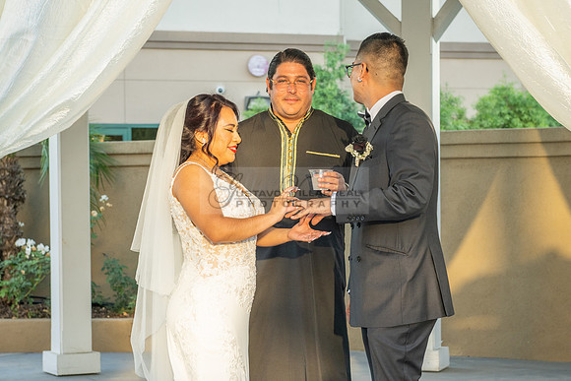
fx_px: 1564
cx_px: 302
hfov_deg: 20.7
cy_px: 233
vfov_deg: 13.9
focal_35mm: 99
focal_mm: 70
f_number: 6.3
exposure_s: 1/200
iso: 500
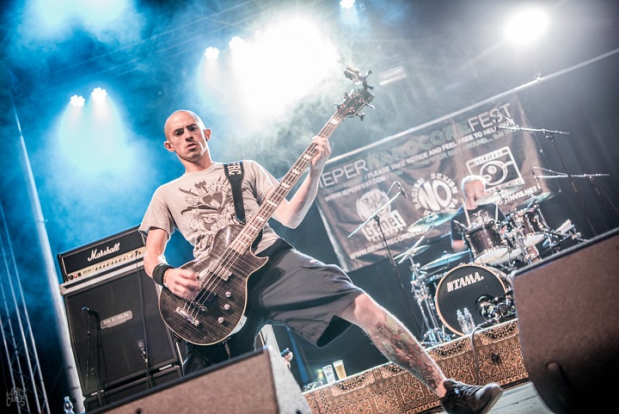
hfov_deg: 42.7
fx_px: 791
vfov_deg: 29.3
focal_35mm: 46
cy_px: 207
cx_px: 310
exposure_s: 1/100
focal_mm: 46
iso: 1000
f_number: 2.8
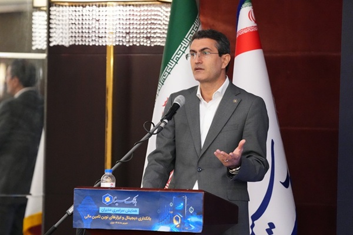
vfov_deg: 6.7
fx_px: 2008
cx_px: 176
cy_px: 118
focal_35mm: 205
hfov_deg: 10.0
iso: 6400
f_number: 2.8
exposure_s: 1/200
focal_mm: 137
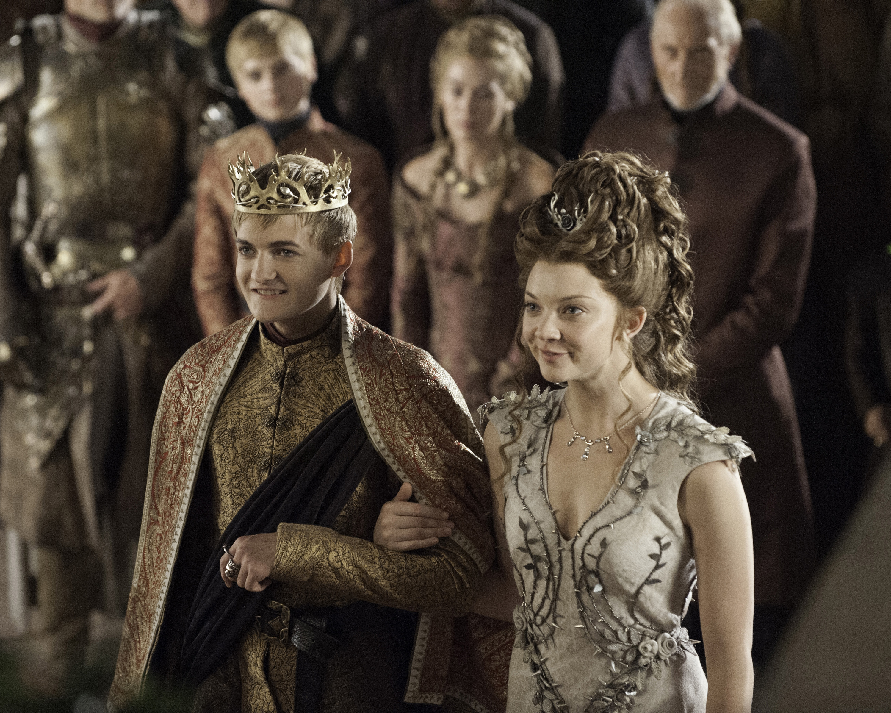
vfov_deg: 8.1
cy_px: 357
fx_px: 5063
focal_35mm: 192
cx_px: 414
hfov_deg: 10.1
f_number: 4
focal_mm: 170
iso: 3200
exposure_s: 1/160
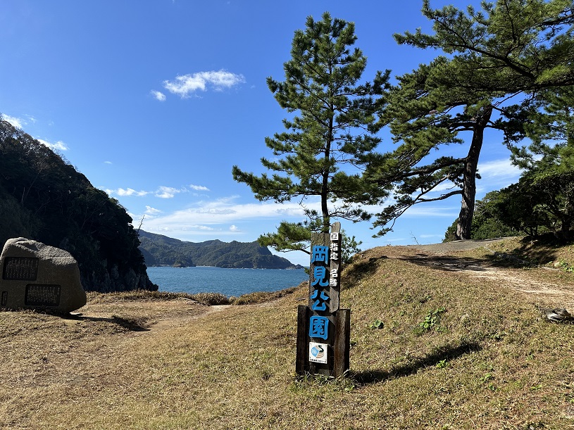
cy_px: 215
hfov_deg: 71.6
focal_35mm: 24
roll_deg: -2.1
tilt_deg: +7.3
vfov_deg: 56.8
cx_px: 287
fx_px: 398
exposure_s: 1/4184
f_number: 1.78
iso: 80
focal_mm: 6.86
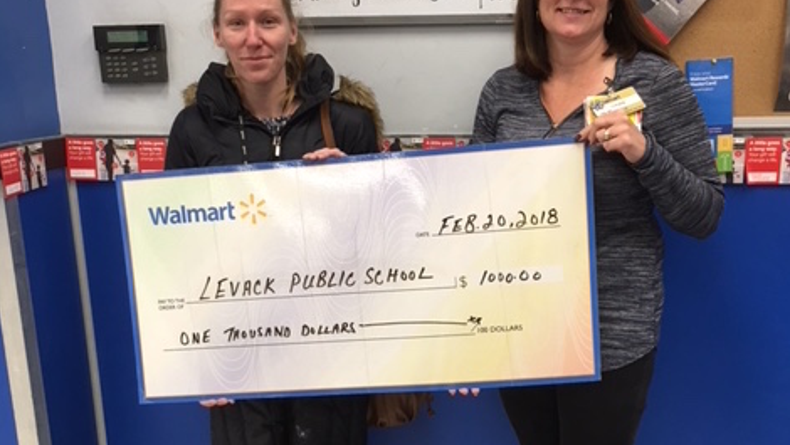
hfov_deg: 47.3
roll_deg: +0.8
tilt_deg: -16.4
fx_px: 901
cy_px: 312
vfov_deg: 27.5
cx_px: 402
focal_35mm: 43
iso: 40
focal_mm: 4.15
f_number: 2.2
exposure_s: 1/30
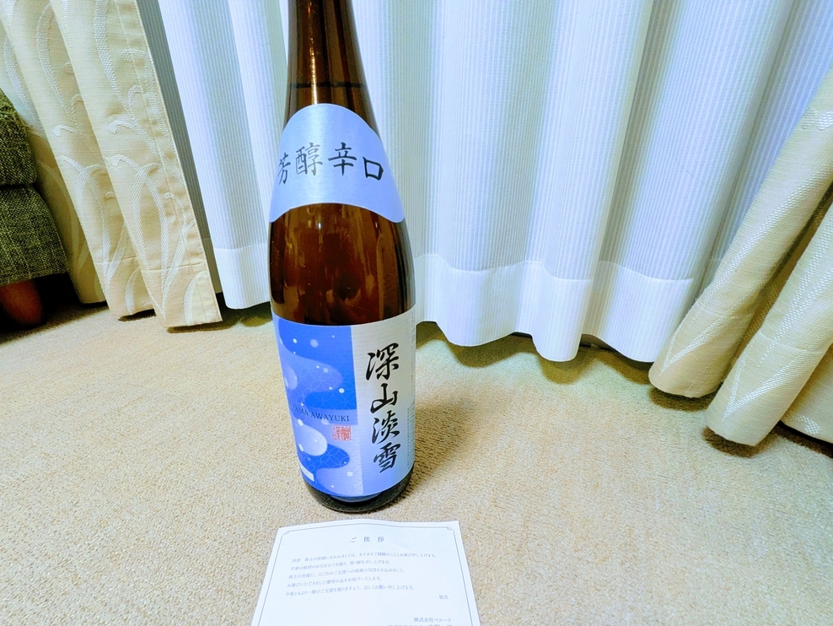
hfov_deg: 90.9
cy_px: 378
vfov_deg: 73.9
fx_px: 409
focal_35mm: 17
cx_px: 393
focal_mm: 1.83
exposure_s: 1/24
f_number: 2.2
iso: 180
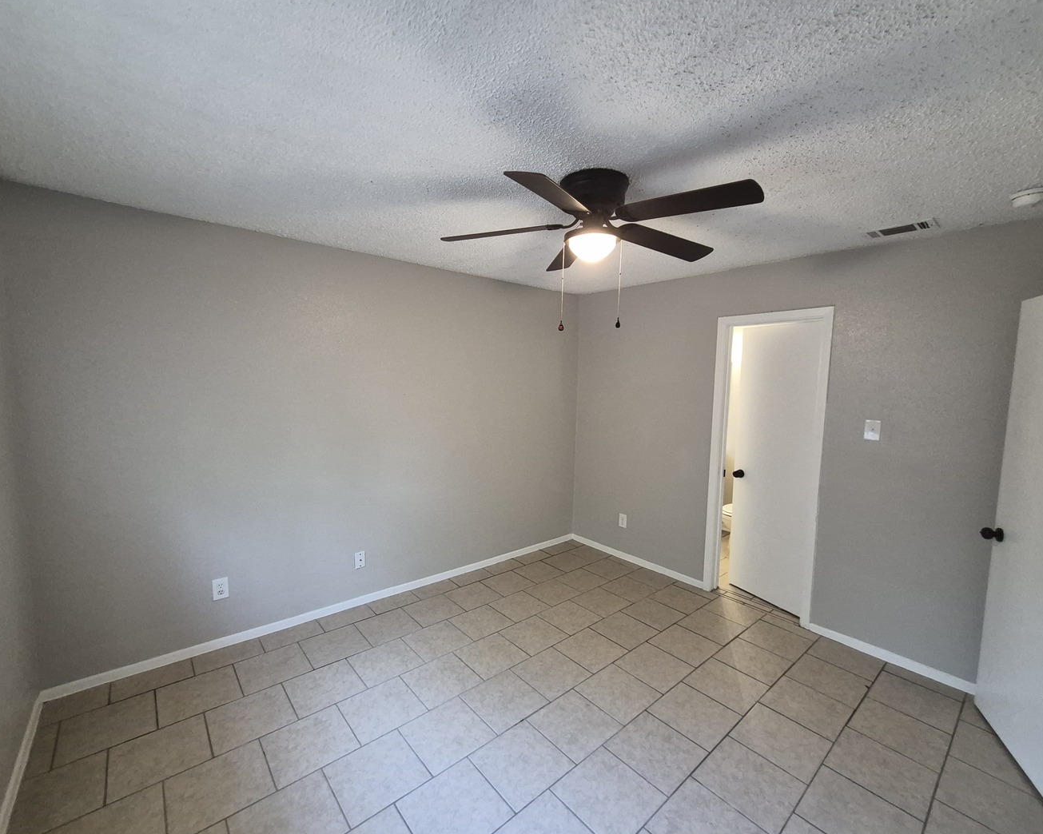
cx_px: 531
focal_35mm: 14
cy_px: 415
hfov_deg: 100.7
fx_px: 432
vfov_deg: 88.0
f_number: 2.2
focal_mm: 1.74
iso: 500
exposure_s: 1/60
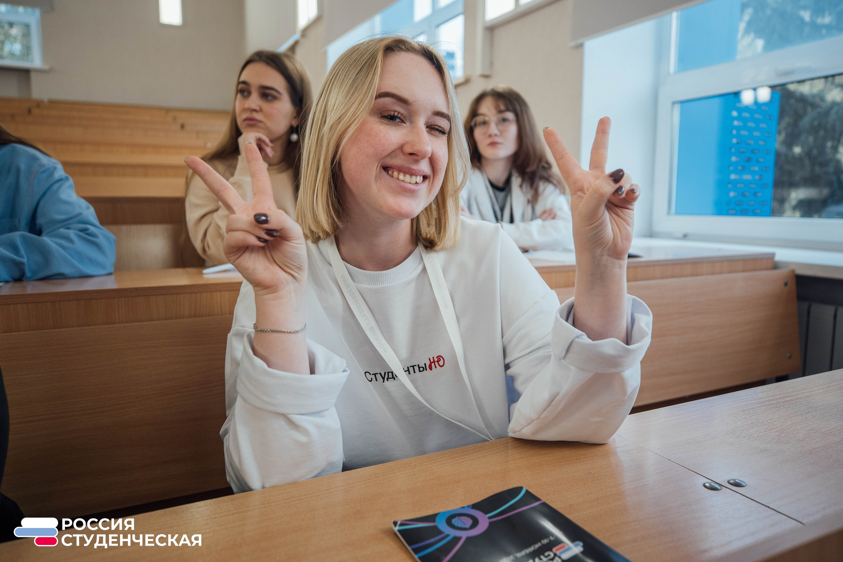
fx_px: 592
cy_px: 269
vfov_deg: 50.8
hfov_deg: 70.9
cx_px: 417
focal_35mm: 25
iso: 640
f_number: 2.8
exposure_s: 1/200
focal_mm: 22
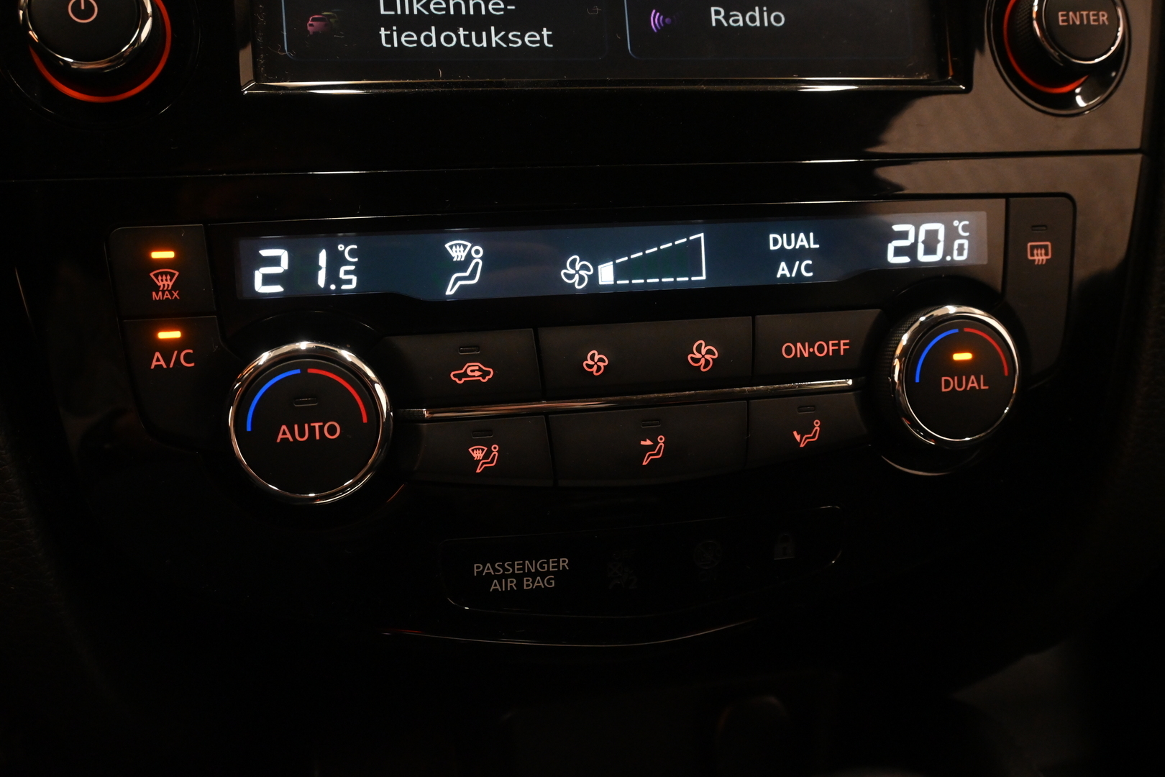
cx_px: 582
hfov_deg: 60.7
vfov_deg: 42.6
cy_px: 388
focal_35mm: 31
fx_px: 995
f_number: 6.3
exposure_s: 1/80
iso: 3200
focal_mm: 20.5
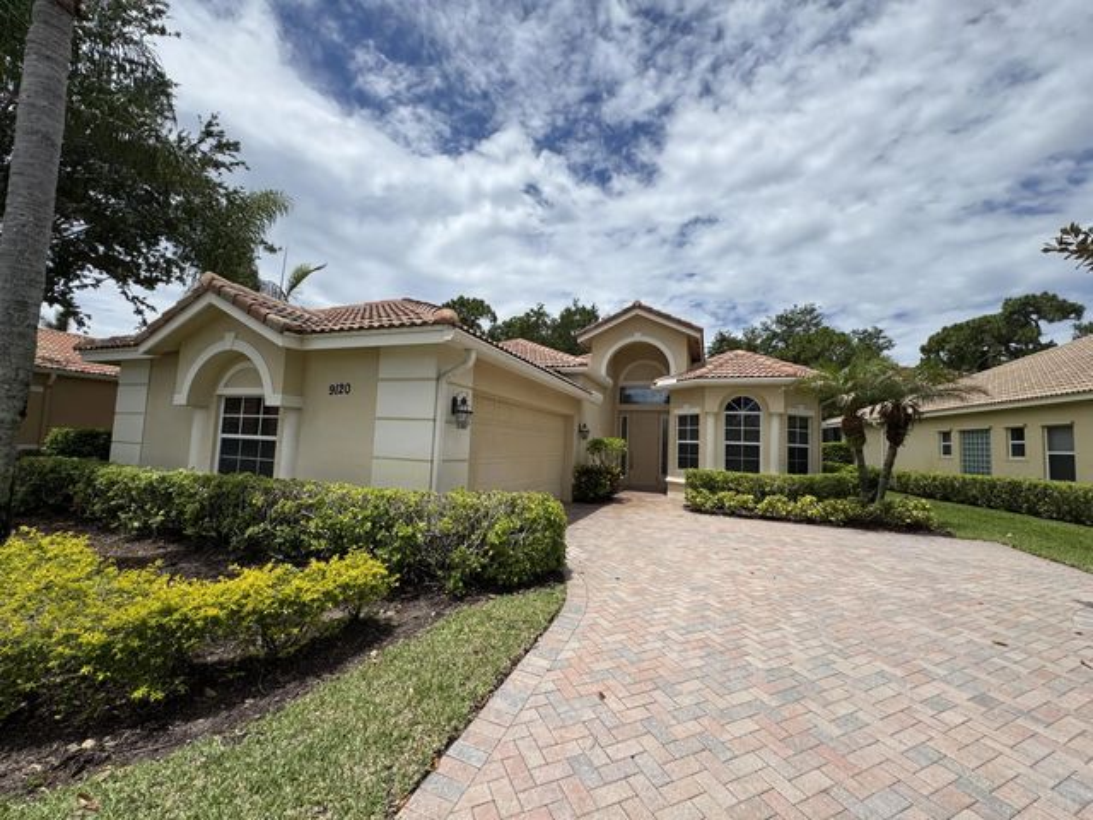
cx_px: 546
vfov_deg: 85.7
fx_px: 442
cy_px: 410
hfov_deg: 102.1
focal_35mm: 14
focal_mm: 2.22
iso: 40
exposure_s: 1/3546
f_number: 2.2
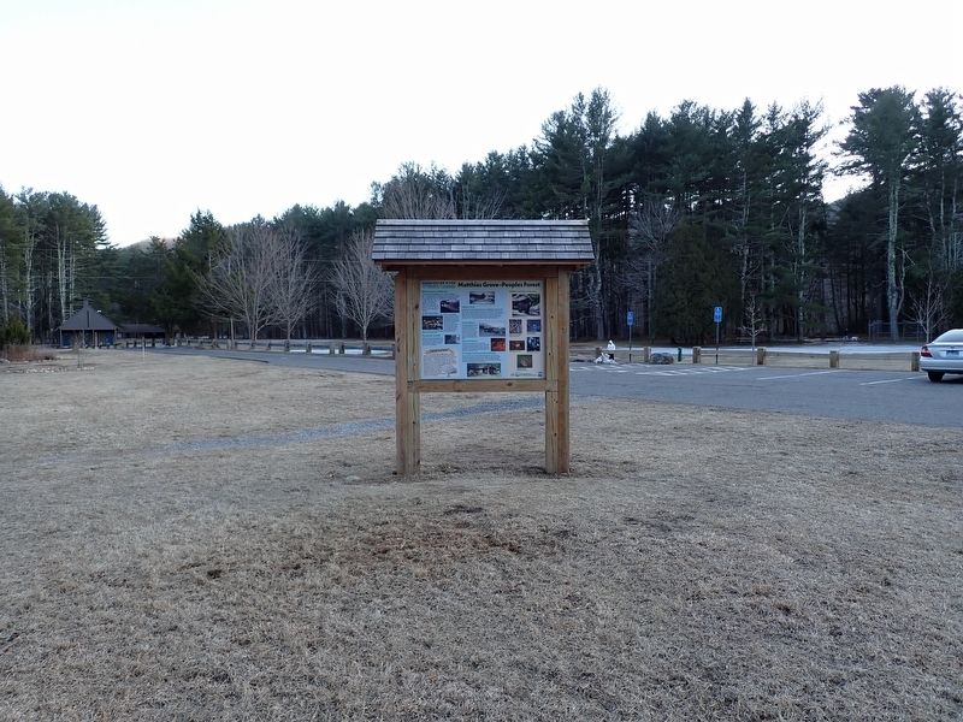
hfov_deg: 69.4
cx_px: 482
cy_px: 361
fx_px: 695
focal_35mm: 25
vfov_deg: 54.9
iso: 100
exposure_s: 1/160
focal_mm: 4.5
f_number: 2.8
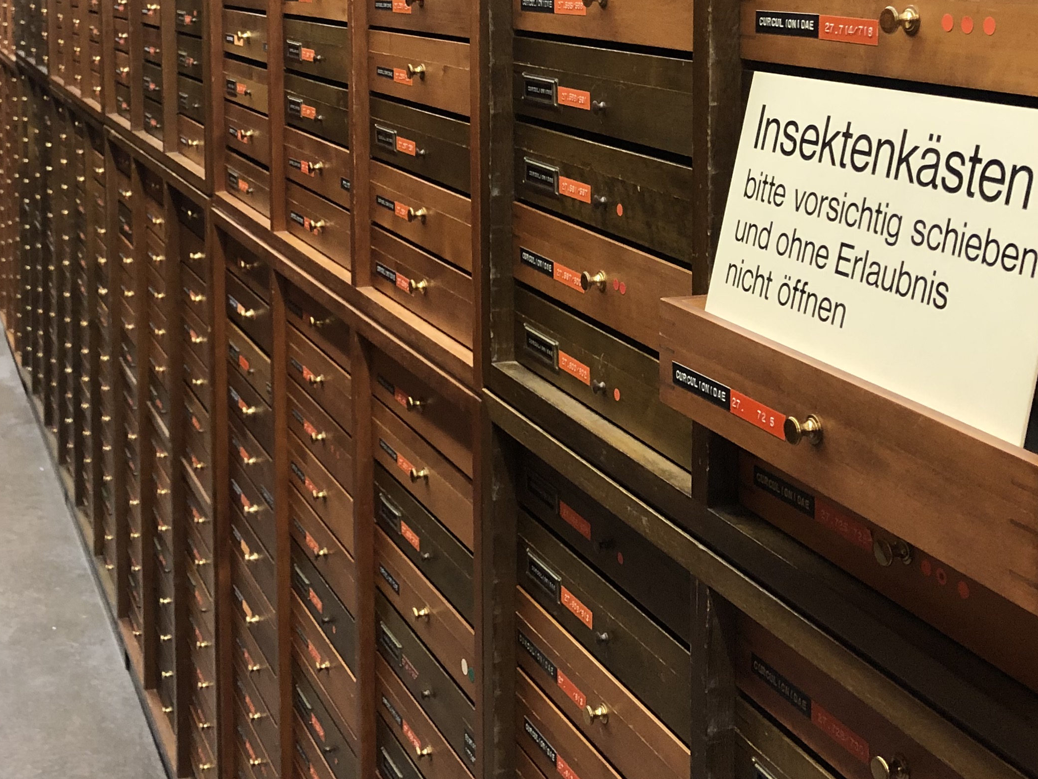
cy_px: 93
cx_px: 272
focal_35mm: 54
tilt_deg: -4.4
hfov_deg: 34.9
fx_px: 1619
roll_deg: +1.4
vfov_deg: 26.2
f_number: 1.8
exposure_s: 1/17
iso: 80
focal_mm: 3.99
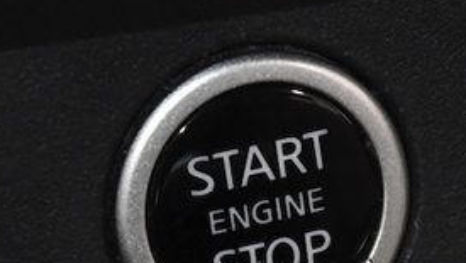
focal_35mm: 679
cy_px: 230
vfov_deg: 1.8
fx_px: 8394
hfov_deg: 3.2
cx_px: 275
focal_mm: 116
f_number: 5.6
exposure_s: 1/100
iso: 2500
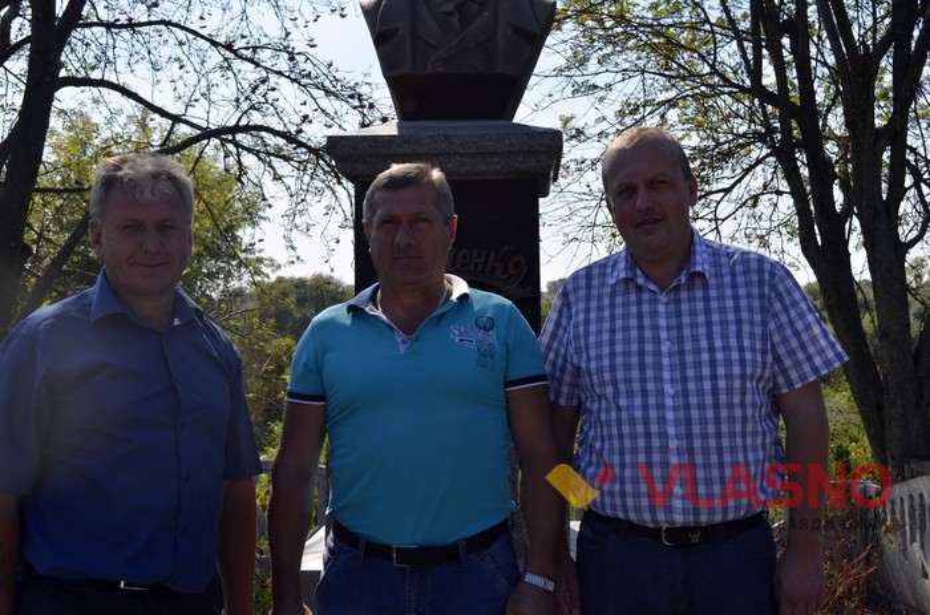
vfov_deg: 27.9
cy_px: 308
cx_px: 465
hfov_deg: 41.2
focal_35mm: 48
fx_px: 1237
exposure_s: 1/250
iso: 100
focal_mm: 32
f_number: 8
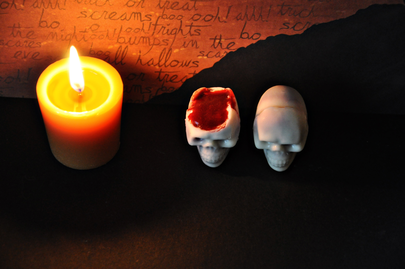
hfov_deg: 17.1
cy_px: 134
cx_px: 202
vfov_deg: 11.4
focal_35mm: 120
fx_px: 1348
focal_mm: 80
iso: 1250
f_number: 5.3
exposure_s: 1/20
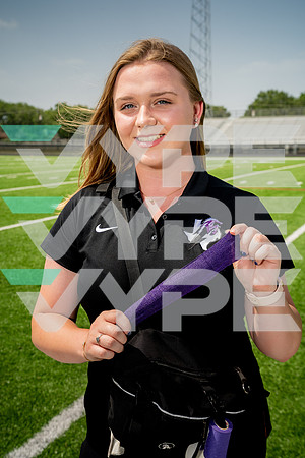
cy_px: 229
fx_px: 623
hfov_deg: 27.5
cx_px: 152
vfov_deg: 40.3
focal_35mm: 49
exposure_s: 1/250
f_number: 8
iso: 100
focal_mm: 49
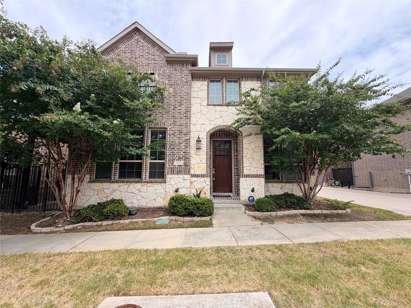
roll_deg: +0.5
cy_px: 154
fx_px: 166
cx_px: 206
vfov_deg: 85.7
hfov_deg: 102.1
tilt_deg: +8.3
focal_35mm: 14
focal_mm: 2.22
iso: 40
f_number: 2.2
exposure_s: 1/770
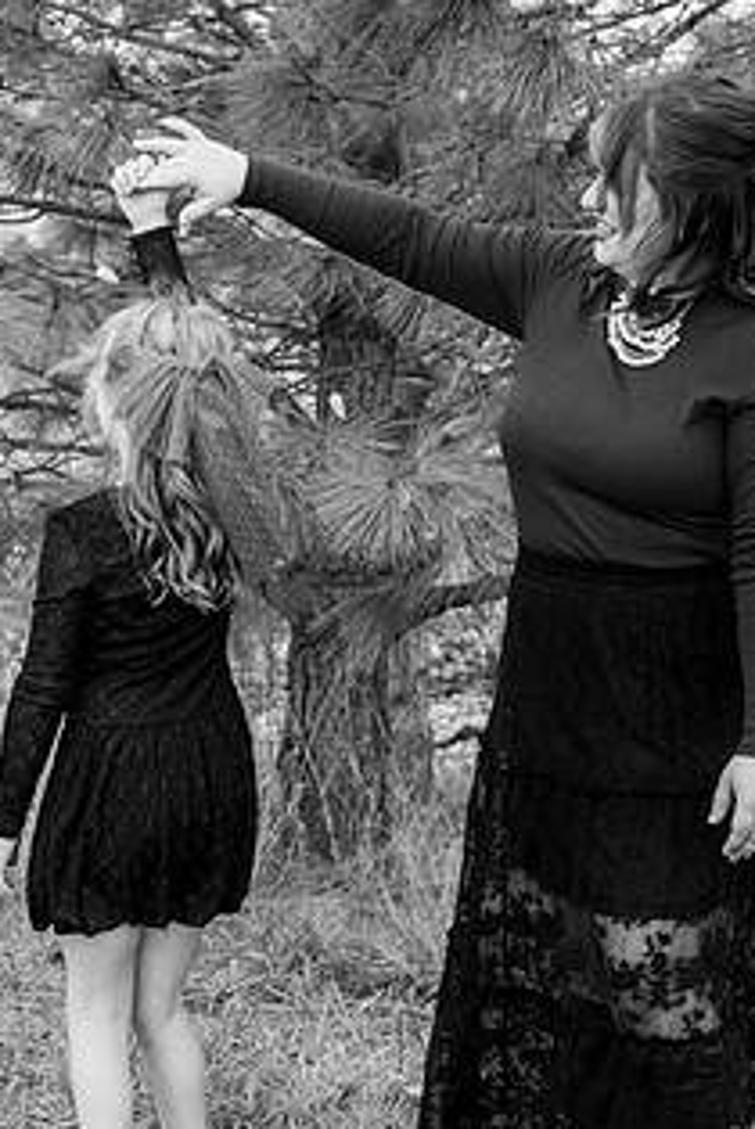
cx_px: 342
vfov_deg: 24.4
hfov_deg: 16.5
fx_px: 2605
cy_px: 629
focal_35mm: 83
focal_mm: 39
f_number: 5
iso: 400
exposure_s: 1/320
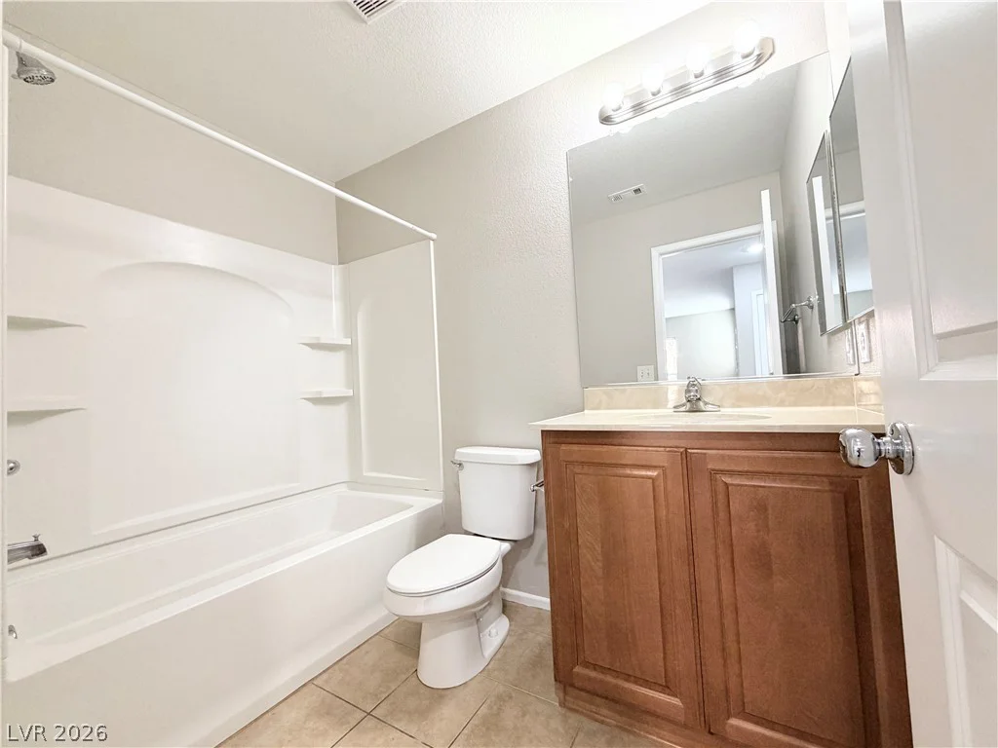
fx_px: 404
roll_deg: +3.1
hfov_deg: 102.1
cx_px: 499
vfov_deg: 85.7
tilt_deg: +1.9
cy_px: 374
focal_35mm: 14
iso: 200
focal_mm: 2.22
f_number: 2.2
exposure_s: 1/60
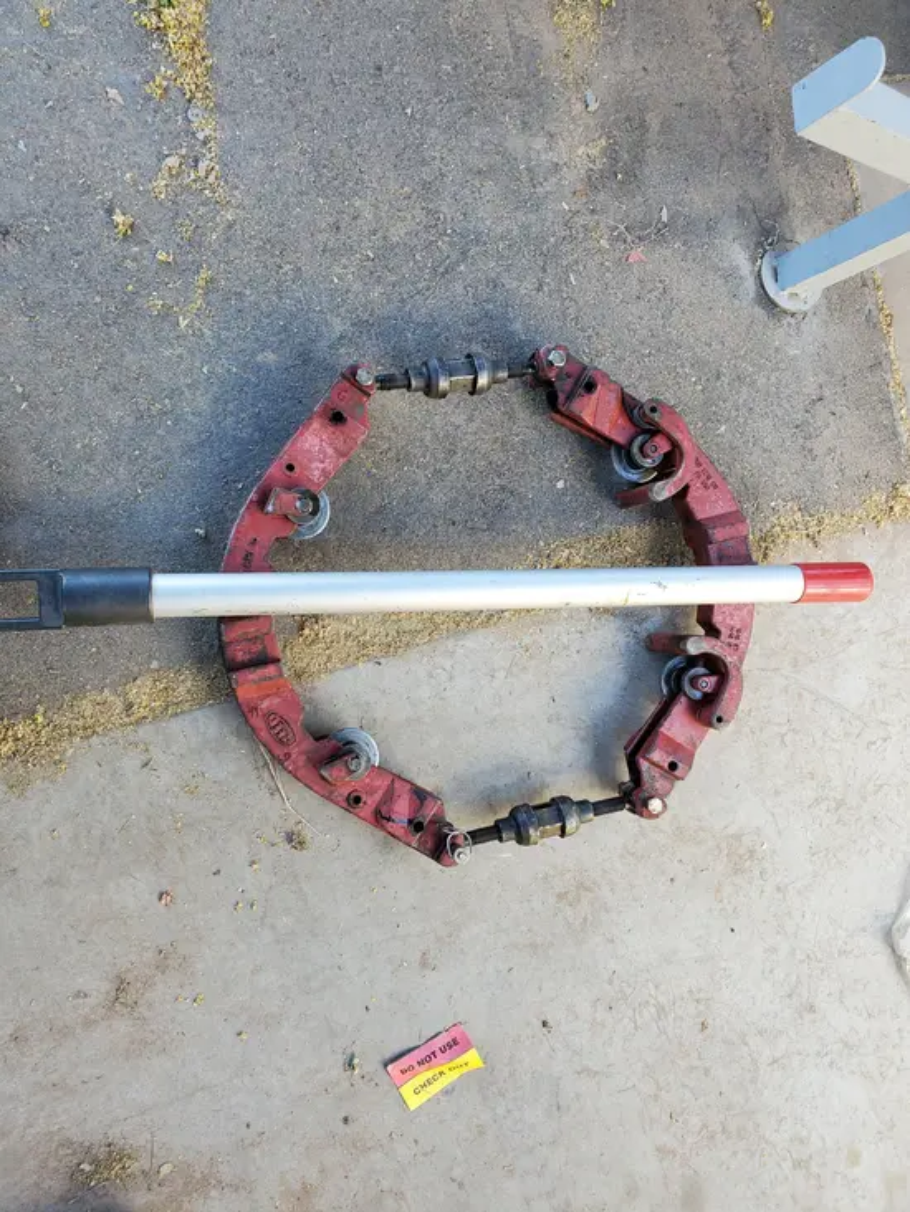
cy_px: 606
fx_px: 911
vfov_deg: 67.3
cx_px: 455
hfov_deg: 53.1
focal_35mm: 26
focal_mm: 4.3
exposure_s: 1/120
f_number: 2.4
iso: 100
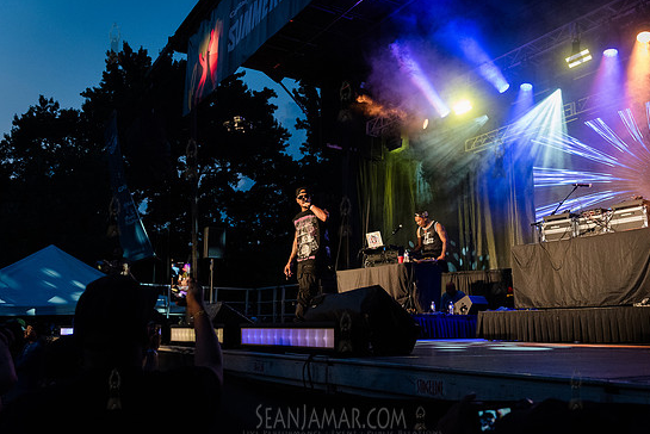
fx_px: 596
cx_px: 345
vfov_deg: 40.0
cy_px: 215
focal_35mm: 33
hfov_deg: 57.2
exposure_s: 1/400
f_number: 4
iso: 5000
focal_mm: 31
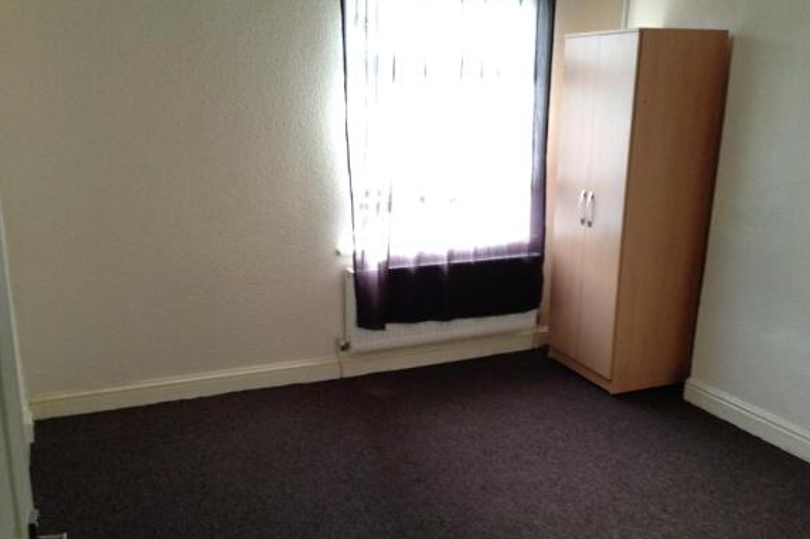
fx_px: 787
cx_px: 409
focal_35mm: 35
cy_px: 303
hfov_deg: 54.4
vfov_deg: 37.8
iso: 250
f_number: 2.4
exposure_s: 1/20
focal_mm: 4.12
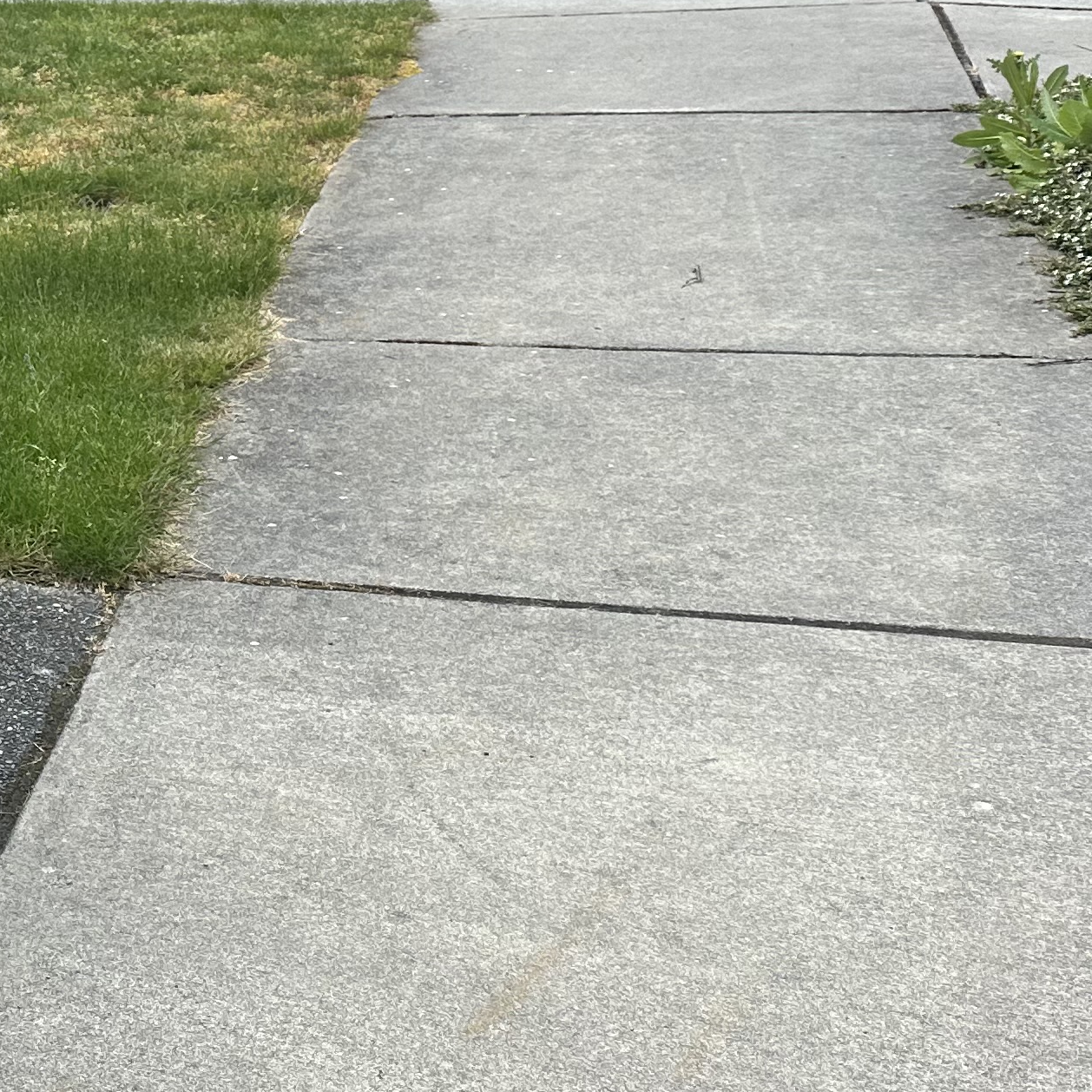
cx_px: -547
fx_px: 2427
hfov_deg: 21.3
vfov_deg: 25.1
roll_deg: +7.3
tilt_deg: -16.1
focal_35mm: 68
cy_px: 302
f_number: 1.78
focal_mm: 6.86
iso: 80
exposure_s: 1/2028
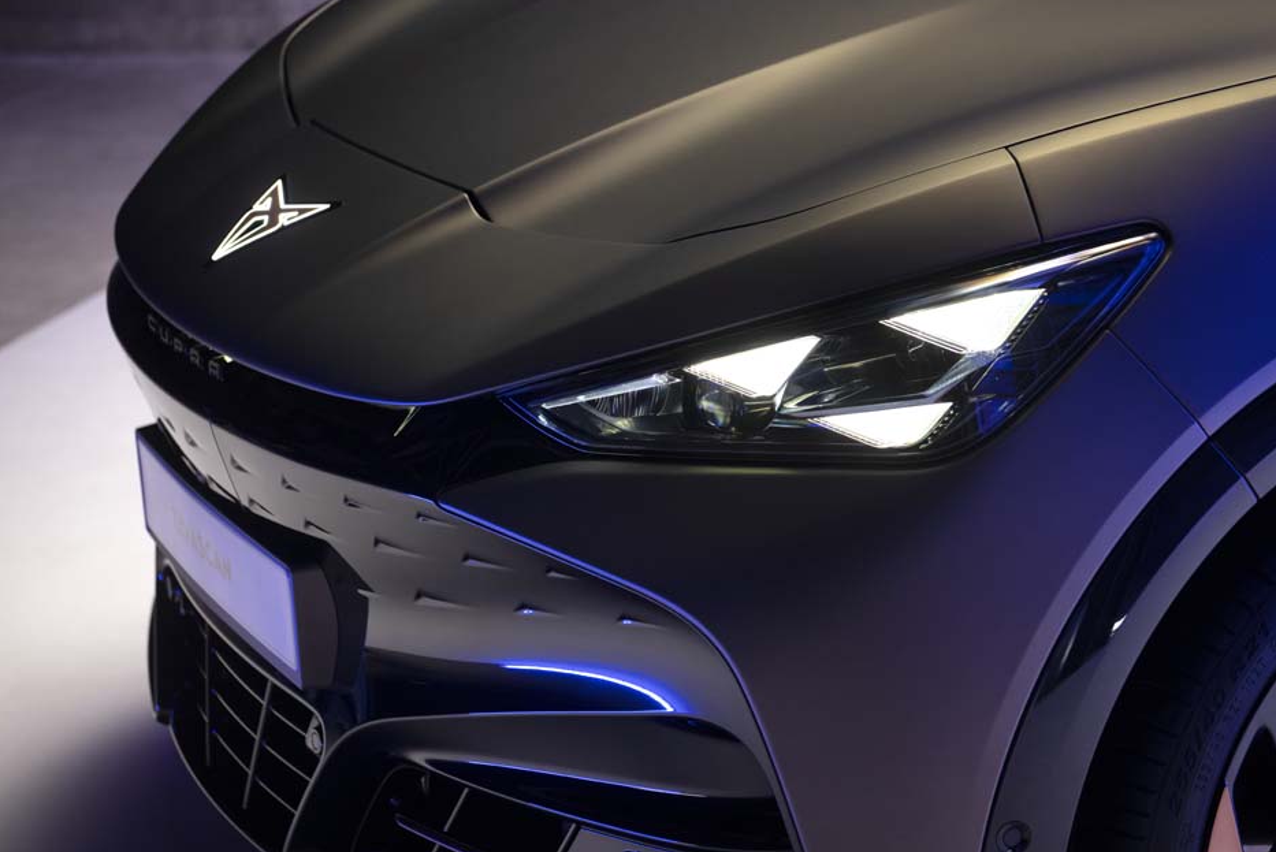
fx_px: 2659
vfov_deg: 18.2
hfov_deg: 27.0
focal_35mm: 75
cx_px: 672
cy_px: 401
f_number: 5
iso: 1600
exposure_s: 1/40
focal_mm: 70
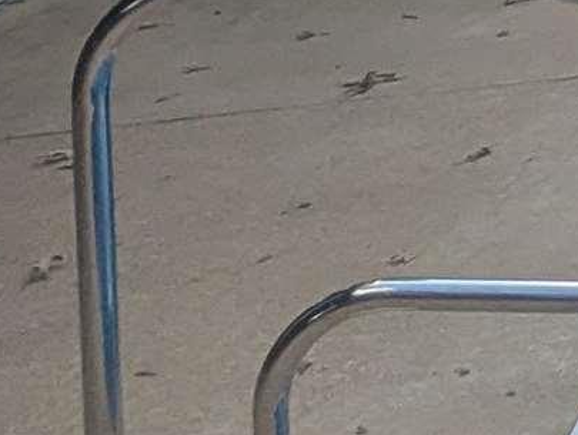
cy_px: -646
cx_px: 1594
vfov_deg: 10.4
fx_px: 2023
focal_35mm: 121
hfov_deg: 11.6
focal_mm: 2.35
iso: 41
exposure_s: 1/2000
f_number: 2.2
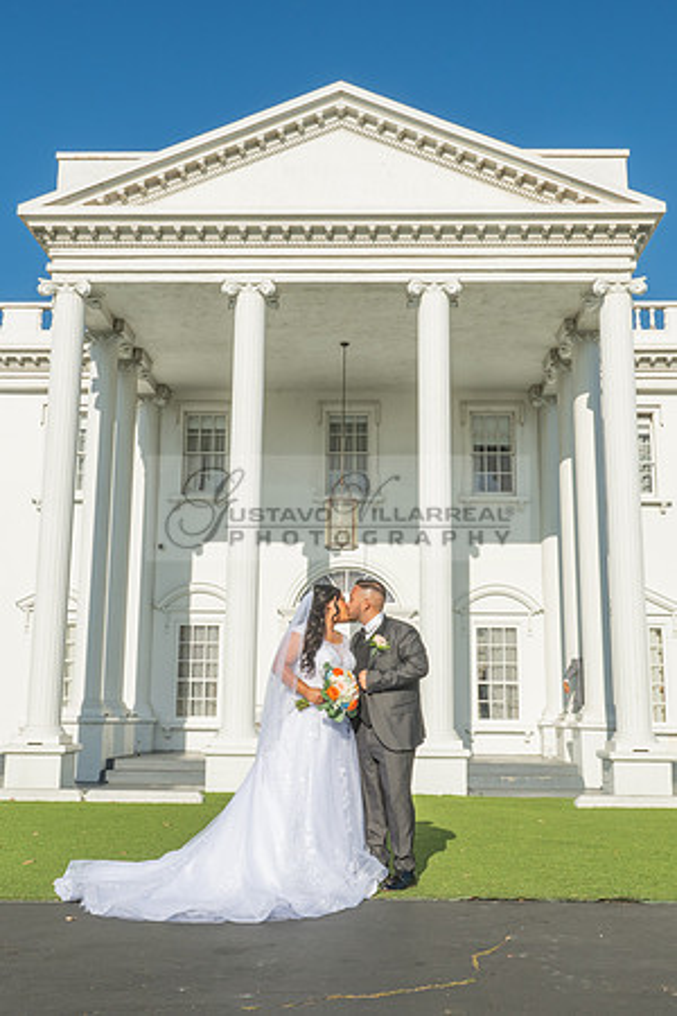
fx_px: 1038
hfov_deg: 36.1
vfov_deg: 52.1
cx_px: 328
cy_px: 508
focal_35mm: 37
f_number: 16
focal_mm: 24
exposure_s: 1/200
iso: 200
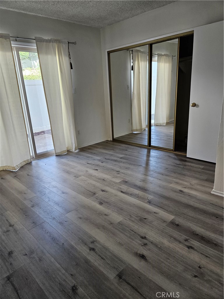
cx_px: 112
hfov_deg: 58.9
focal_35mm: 23
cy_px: 150
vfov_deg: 73.9
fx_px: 198
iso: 320
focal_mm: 5.4
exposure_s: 1/170
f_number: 1.8
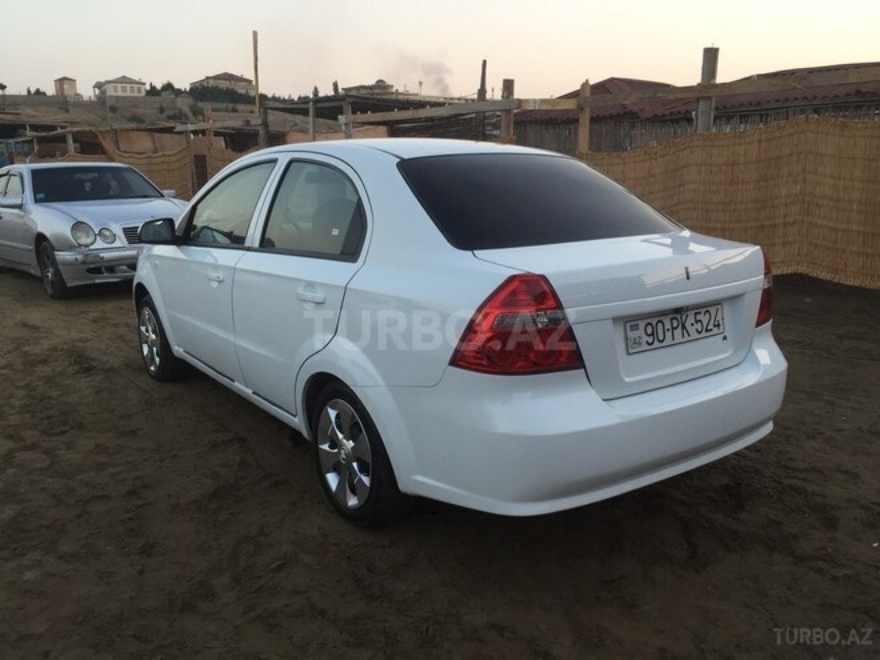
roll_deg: +1.1
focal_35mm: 29
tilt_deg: -12.0
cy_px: 330
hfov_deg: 61.7
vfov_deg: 48.2
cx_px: 440
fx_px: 737
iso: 50
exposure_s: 1/100
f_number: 2.2
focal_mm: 4.15
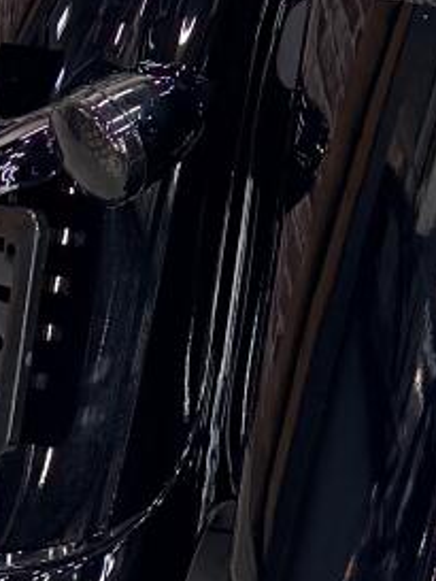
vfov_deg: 13.9
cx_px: 690
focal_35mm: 132
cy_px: -336
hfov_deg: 10.8
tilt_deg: -21.3
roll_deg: +0.4
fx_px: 2215
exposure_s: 1/60
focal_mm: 6.76
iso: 250
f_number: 1.78
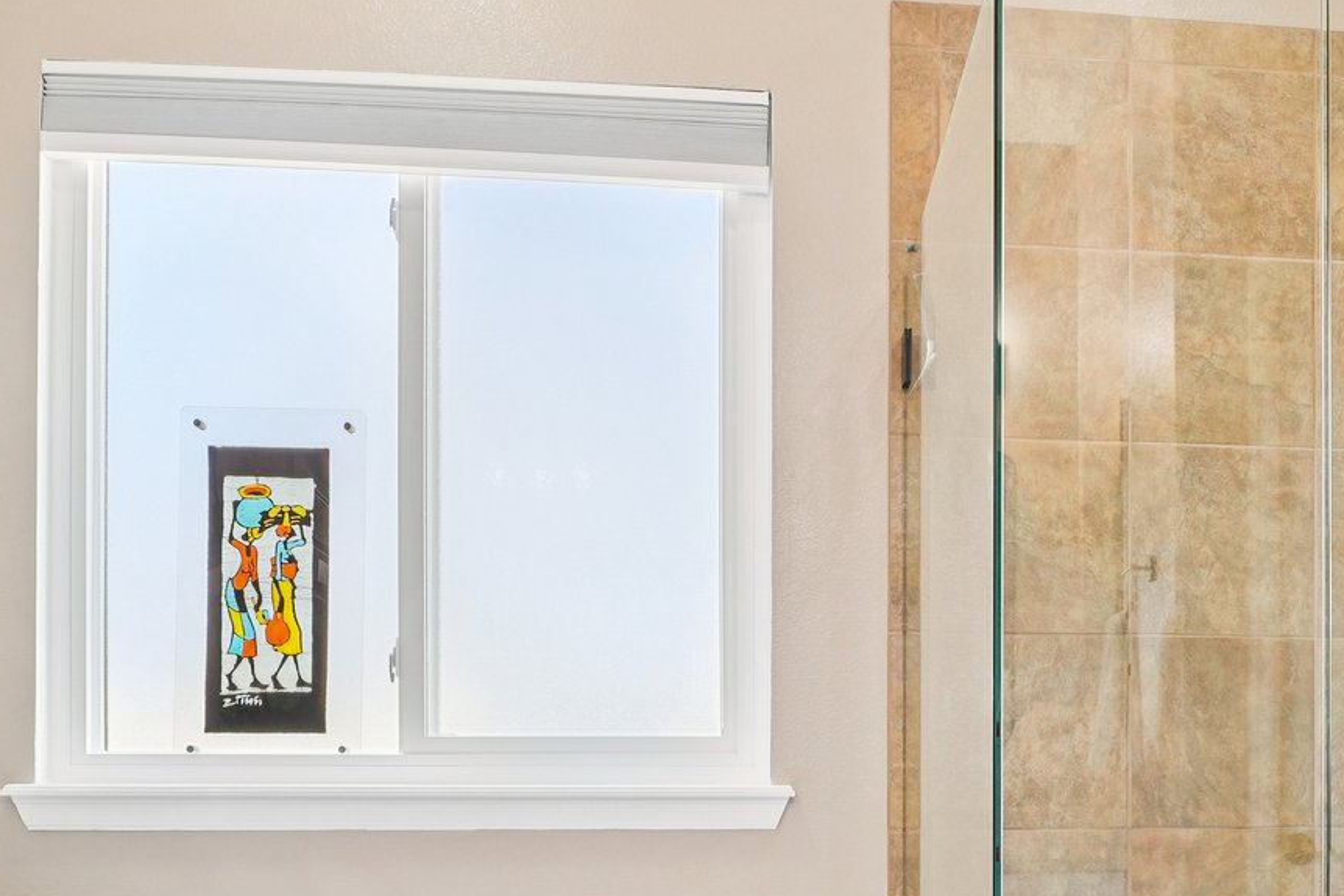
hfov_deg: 47.8
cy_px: 753
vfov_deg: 32.8
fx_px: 1463
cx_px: 982
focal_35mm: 39
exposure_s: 1/30
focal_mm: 11
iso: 320
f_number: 8
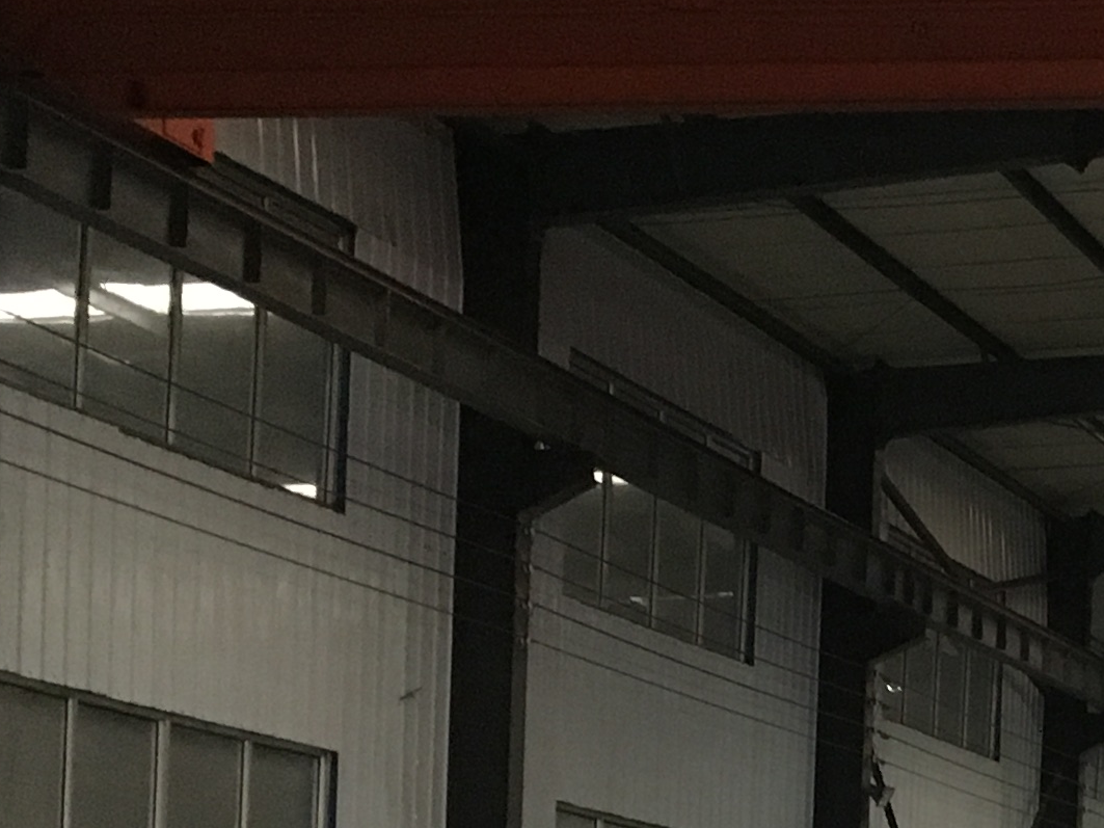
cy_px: 1160
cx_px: 1463
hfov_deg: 16.8
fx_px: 3508
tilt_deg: -0.3
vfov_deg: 12.9
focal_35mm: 110
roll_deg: -3.2
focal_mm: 4.15
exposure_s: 1/30
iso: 160
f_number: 2.2
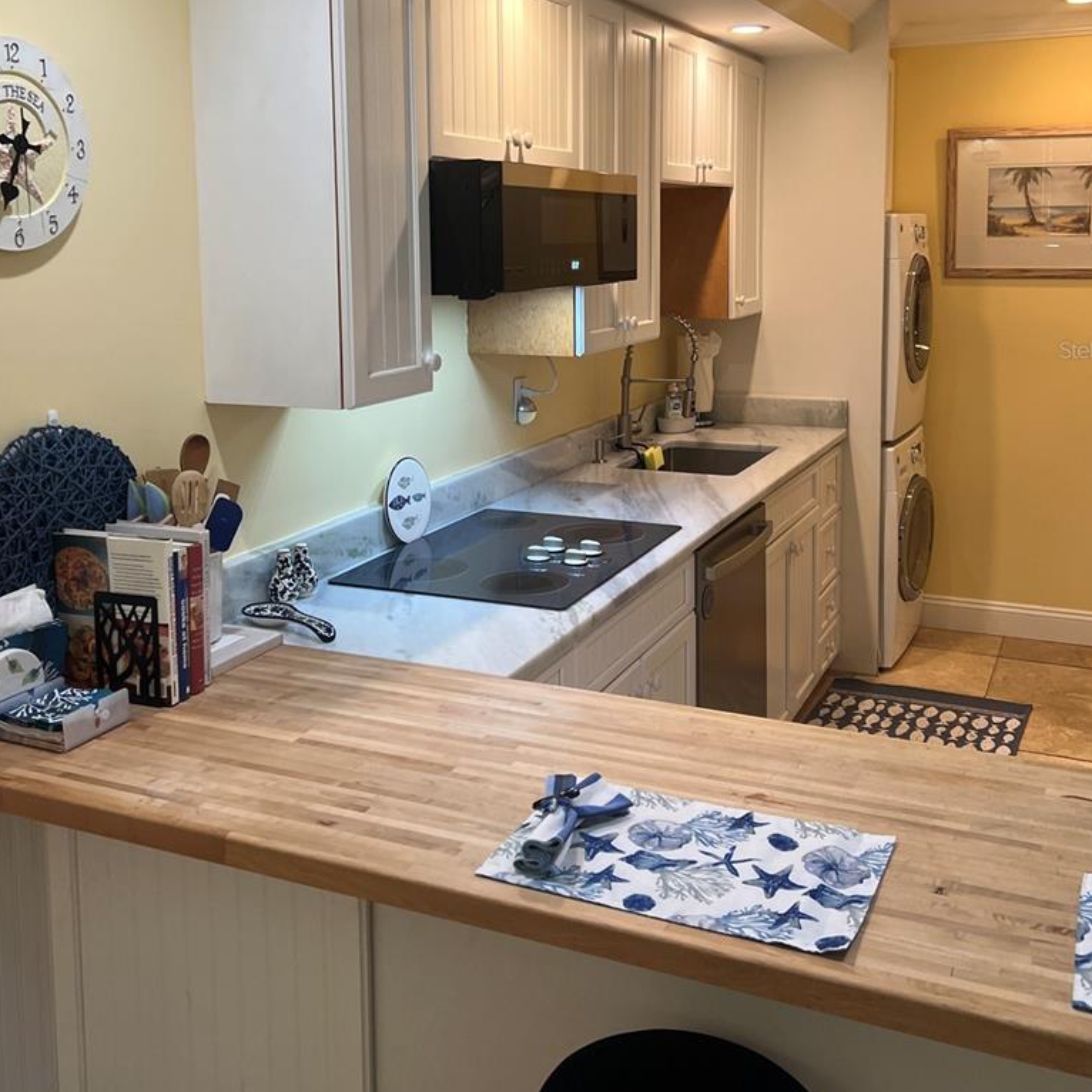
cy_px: 349
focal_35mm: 36
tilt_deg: -6.3
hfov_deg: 46.0
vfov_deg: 45.2
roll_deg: +0.4
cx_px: 519
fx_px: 1285
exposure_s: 1/120
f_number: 1.5
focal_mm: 5.7
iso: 125
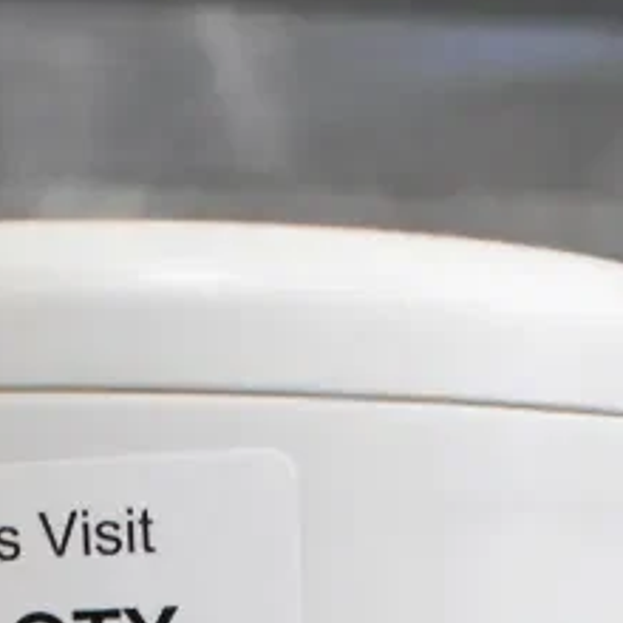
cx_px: 176
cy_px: 1196
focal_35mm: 106
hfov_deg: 16.4
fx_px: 2158
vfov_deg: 14.1
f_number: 5.6
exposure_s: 1/125
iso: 6400
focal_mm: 20
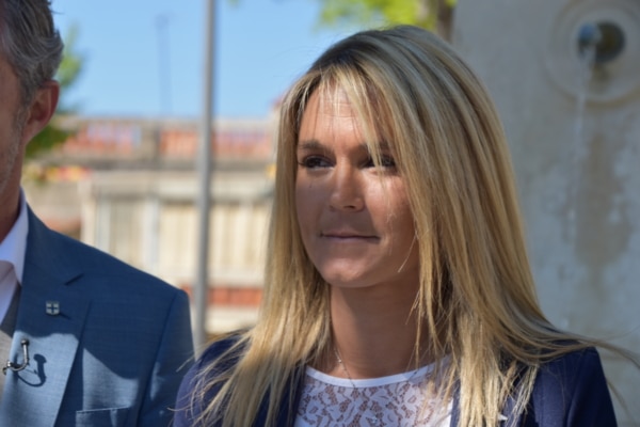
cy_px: 214
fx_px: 2400
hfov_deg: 15.2
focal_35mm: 135
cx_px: 320
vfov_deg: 10.2
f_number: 8
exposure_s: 1/250
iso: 110
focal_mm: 90
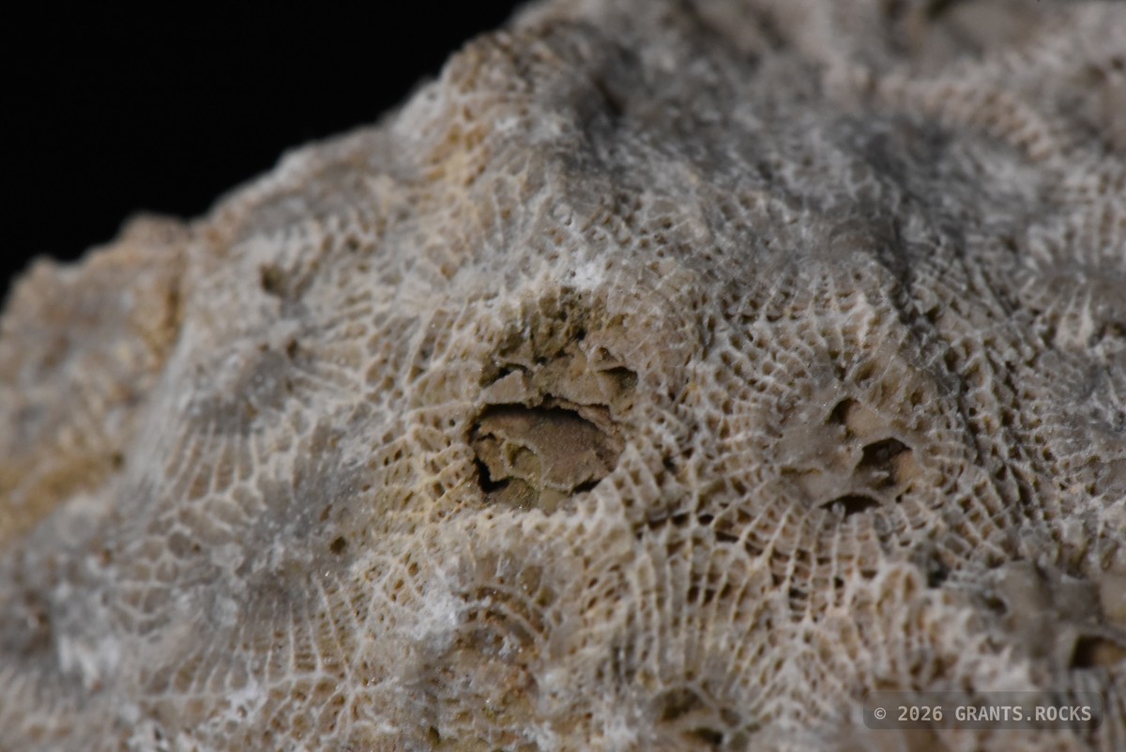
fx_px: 3285
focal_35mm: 105
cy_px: 376
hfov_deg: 19.4
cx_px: 563
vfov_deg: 13.1
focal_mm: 105
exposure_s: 1/40
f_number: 20
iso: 5000
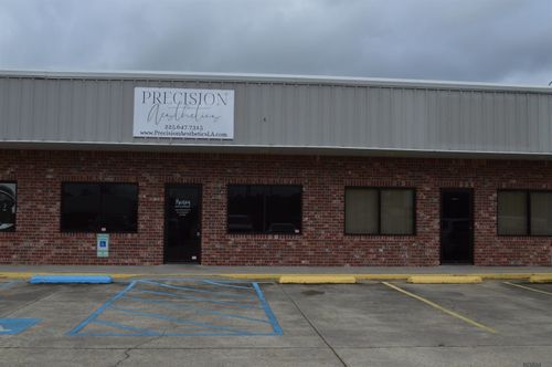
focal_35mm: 39
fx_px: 597
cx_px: 276
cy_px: 184
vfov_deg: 34.1
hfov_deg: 49.6
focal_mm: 26
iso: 400
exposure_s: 1/320
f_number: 10
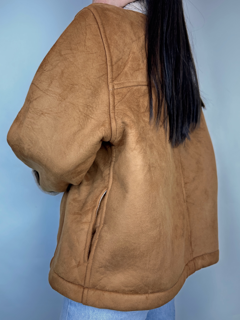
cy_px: 160
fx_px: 222
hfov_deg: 56.8
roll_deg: +1.0
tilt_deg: -1.6
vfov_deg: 71.6
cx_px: 120
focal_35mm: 24
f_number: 1.78
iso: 64
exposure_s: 1/100
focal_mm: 6.86
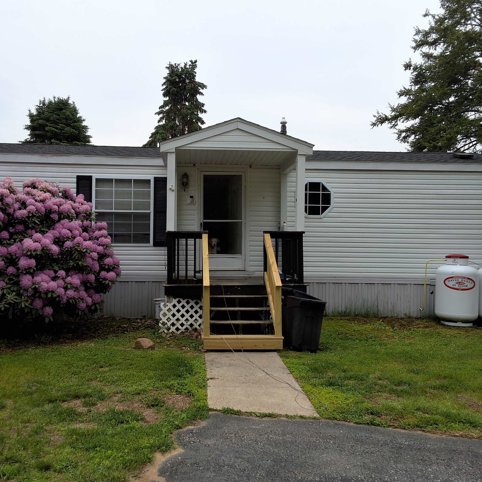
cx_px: 225
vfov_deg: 48.5
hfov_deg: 48.4
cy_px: 240
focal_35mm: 34
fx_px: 536
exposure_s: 1/1876
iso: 32
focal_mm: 2.91
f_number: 1.9
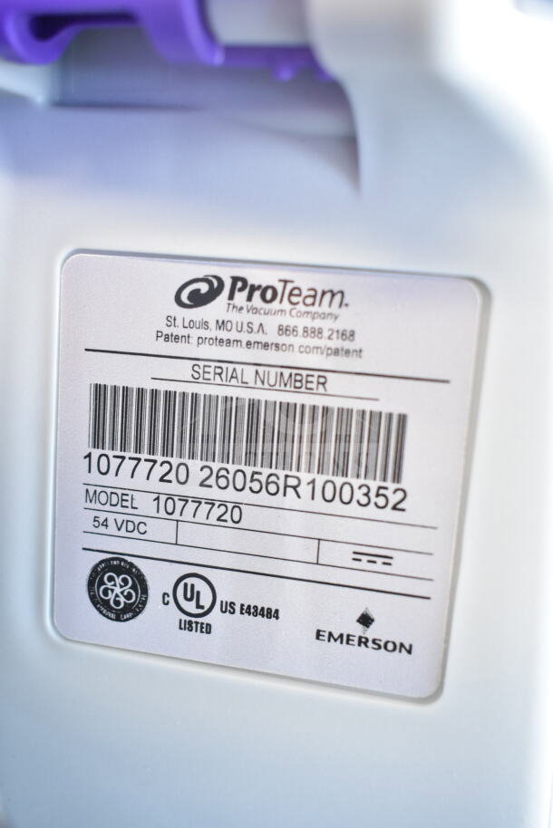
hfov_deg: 36.9
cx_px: 276
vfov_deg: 53.1
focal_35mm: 36
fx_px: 829
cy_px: 414
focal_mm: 24
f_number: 4
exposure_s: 1/60
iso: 1600
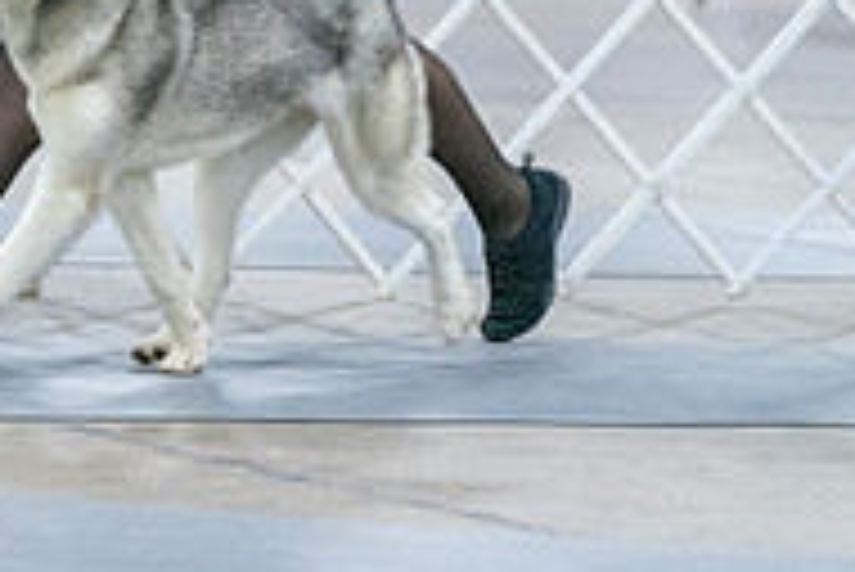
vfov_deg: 3.2
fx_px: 10315
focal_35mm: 434
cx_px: 94
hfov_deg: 4.7
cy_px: -196
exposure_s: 1/200
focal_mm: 142
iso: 6400
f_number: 3.5
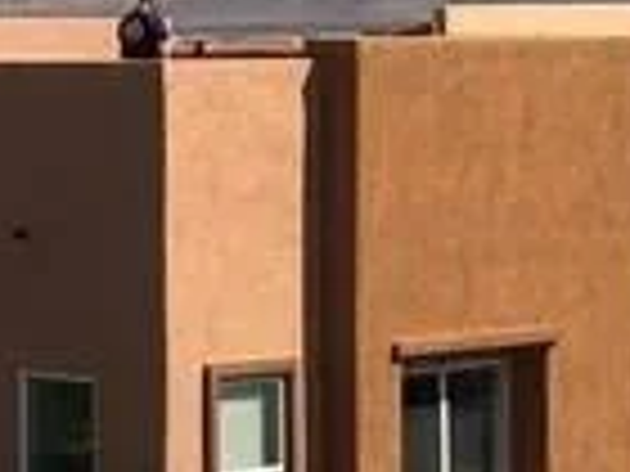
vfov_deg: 7.2
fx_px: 3731
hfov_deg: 9.4
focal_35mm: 205
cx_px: -256
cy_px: 22
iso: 20
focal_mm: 3.99
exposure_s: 1/3436
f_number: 1.8
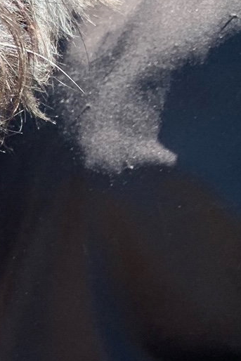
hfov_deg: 11.9
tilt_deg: -13.5
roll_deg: +2.2
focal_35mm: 106
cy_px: 278
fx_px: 1064
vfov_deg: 19.1
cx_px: -198
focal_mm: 4.25
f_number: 1.8
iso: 25
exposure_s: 1/465
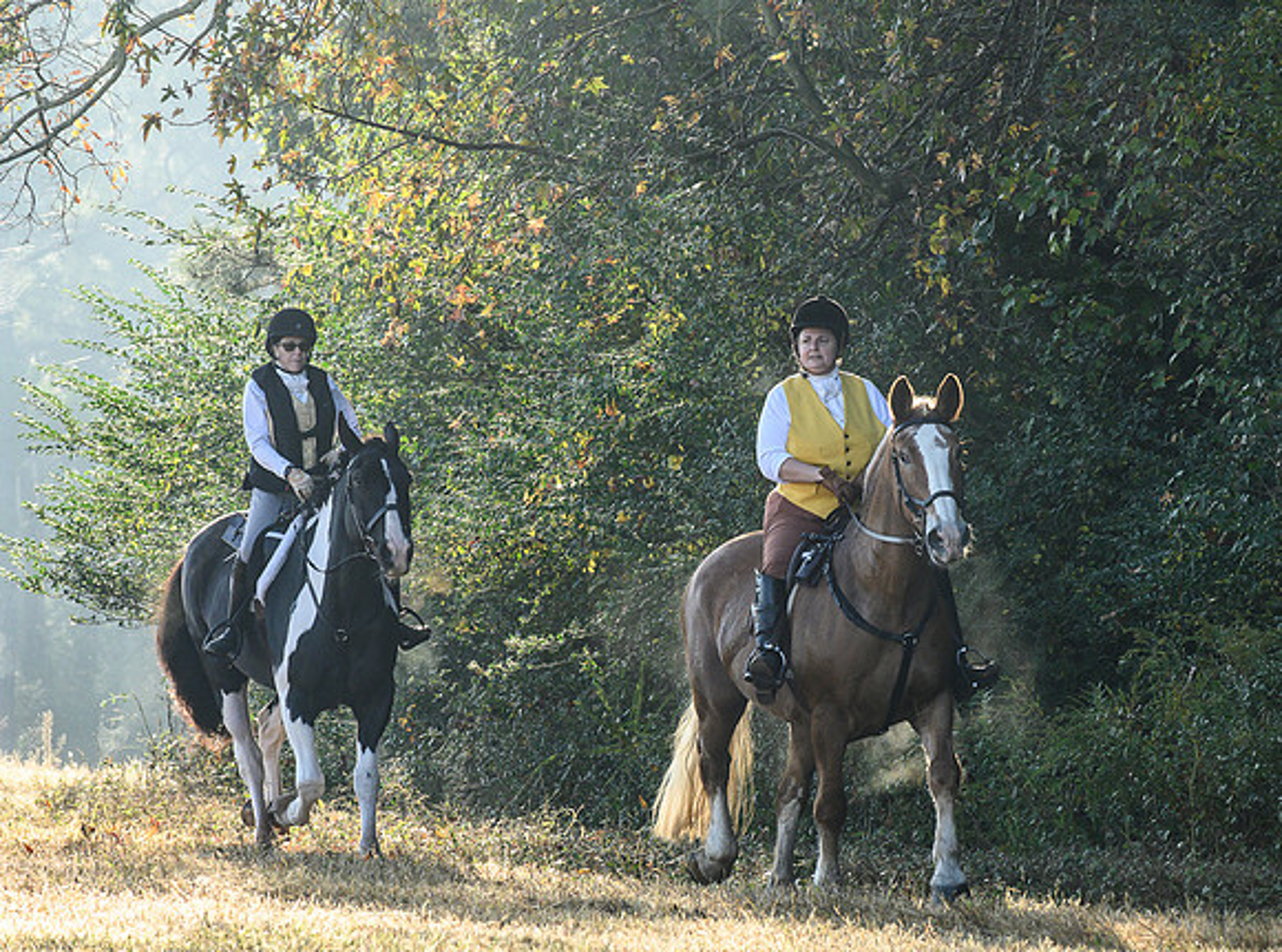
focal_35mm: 427
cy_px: 474
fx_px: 15755
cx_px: 787
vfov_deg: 3.5
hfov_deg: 4.7
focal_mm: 220
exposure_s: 1/400
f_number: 8
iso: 640
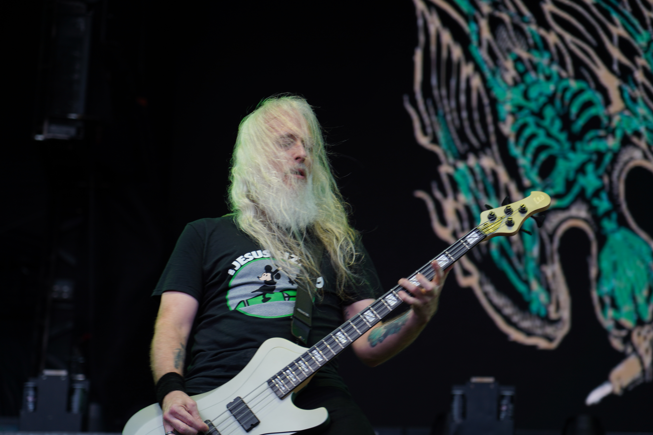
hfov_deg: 19.5
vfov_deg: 13.0
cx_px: 326
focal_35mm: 105
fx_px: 1904
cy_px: 218
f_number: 4
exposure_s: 1/125
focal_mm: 105
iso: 125
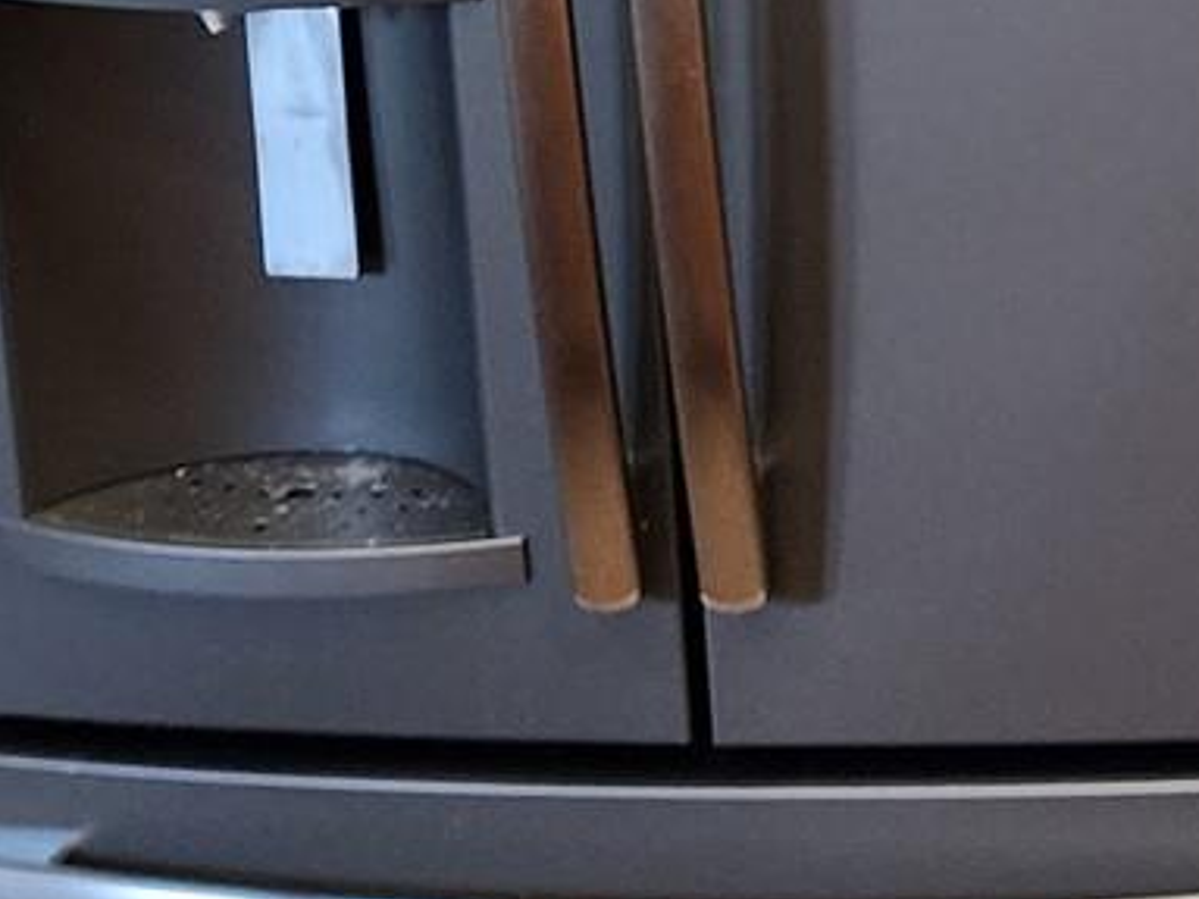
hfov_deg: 13.7
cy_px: -764
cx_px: 2398
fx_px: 4259
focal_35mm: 123
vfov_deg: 11.2
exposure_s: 1/120
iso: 400
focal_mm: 6.4
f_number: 1.8
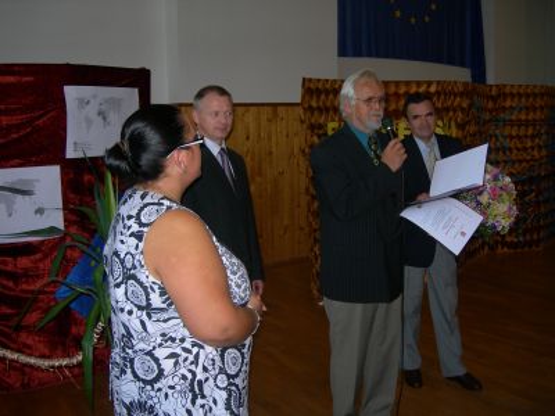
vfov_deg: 37.7
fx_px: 609
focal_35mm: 38
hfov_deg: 49.0
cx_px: 278
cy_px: 208
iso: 75
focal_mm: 7.8
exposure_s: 1/60.1
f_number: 2.8
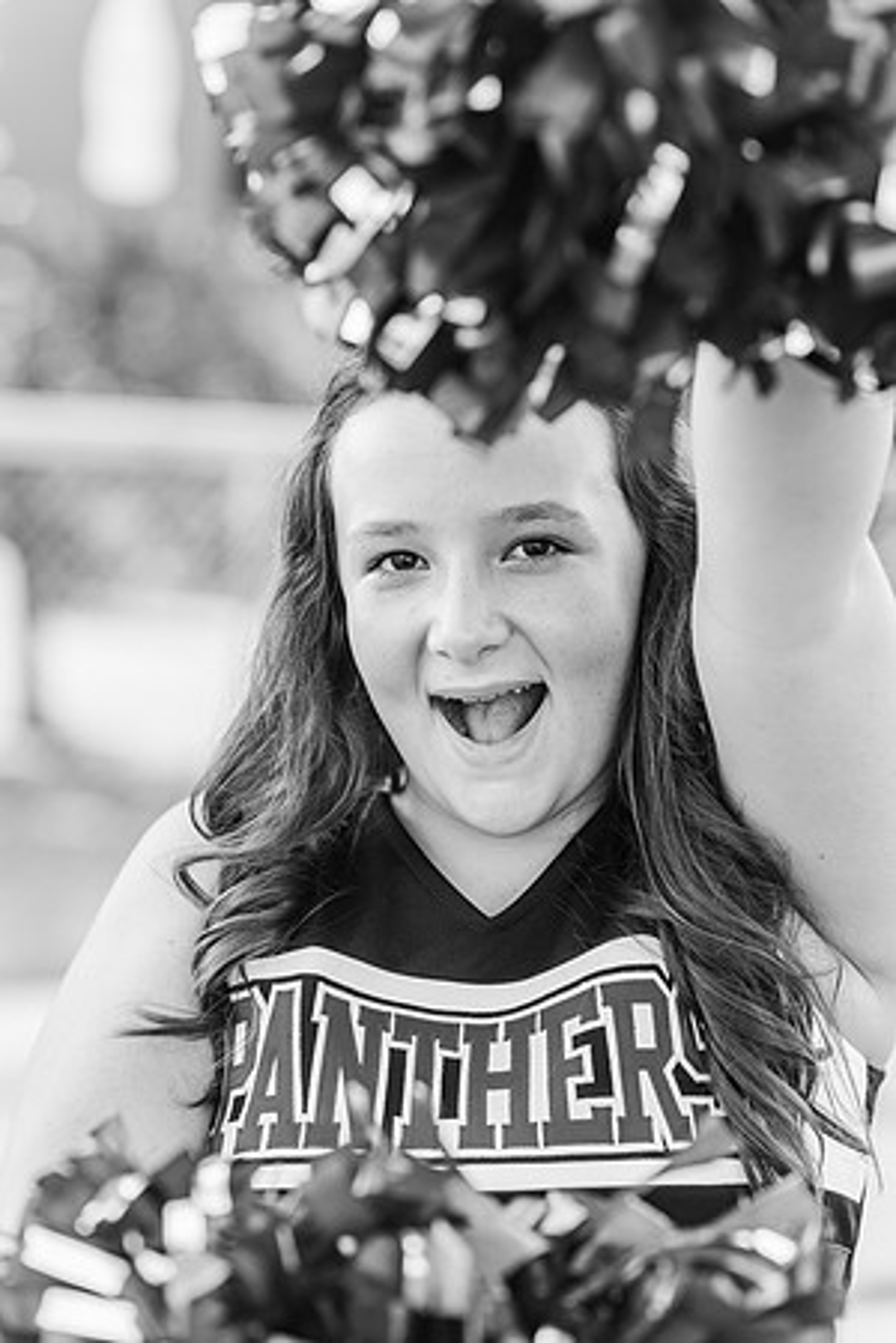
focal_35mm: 85
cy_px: 672
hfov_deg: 16.1
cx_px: 448
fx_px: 3173
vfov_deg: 23.9
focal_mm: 85
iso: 200
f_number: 2.8
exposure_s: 1/500
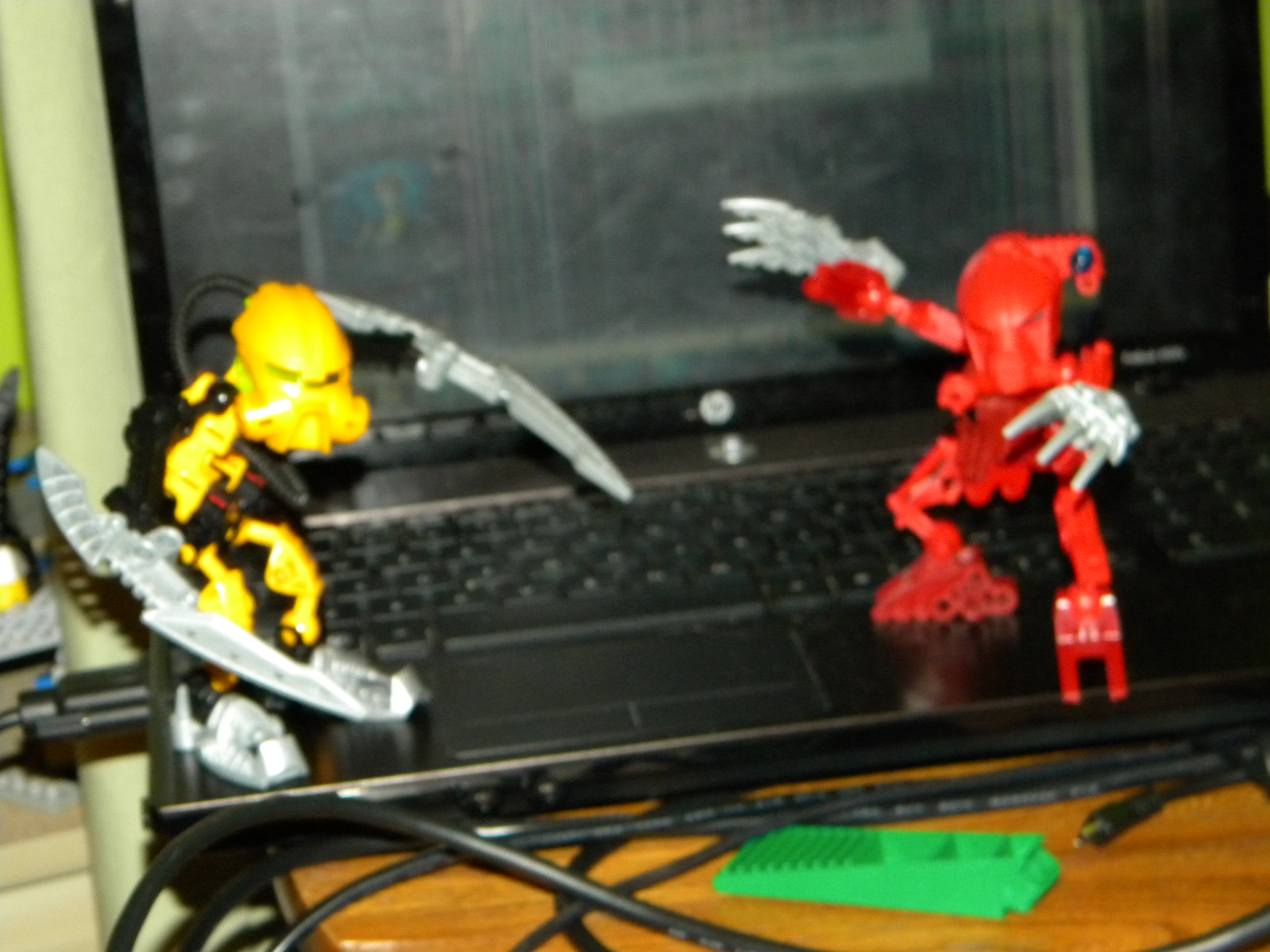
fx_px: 3045
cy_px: 476
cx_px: 635
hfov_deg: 23.6
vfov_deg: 17.8
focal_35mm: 83
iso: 400
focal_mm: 15.1
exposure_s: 1/30
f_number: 4.5
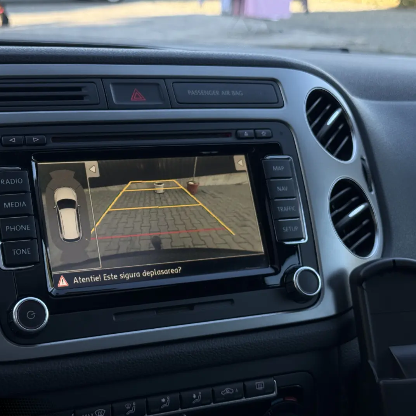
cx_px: 149
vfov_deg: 30.0
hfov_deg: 29.9
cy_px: 208
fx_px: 775
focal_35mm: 57
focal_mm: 6.76
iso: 100
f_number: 1.78
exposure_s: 1/299
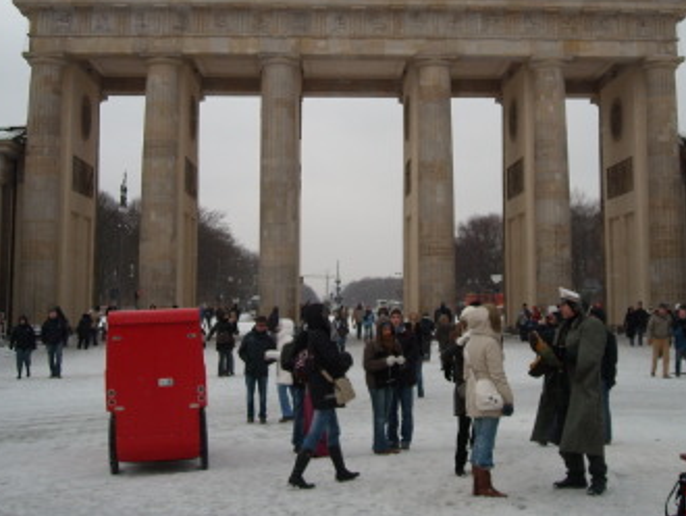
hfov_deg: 36.1
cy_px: 130
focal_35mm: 53
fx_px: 1051
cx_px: 358
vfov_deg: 27.2
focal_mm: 5.7
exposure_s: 1/402
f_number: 2.8
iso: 64
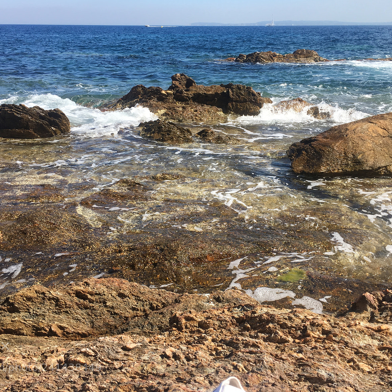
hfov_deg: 47.2
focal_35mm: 35
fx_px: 448
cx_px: 194
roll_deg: +0.2
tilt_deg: -18.8
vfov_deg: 47.2
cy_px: 193
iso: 25
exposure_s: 1/1131
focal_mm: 4.15
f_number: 2.2
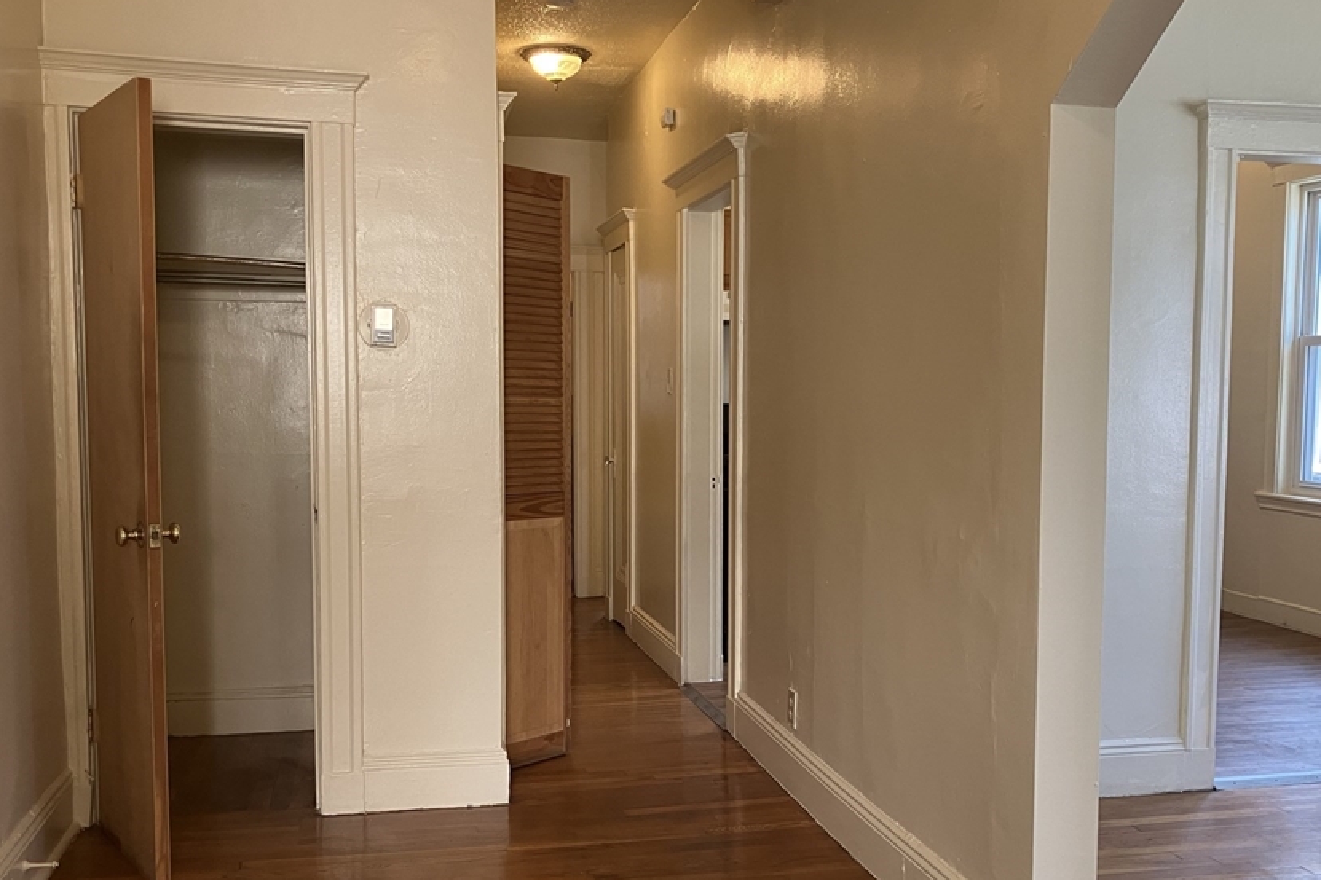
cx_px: 696
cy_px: 502
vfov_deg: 36.8
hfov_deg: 53.1
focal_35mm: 36
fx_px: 1321
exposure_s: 1/60
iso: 80
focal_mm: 3.99
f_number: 1.8
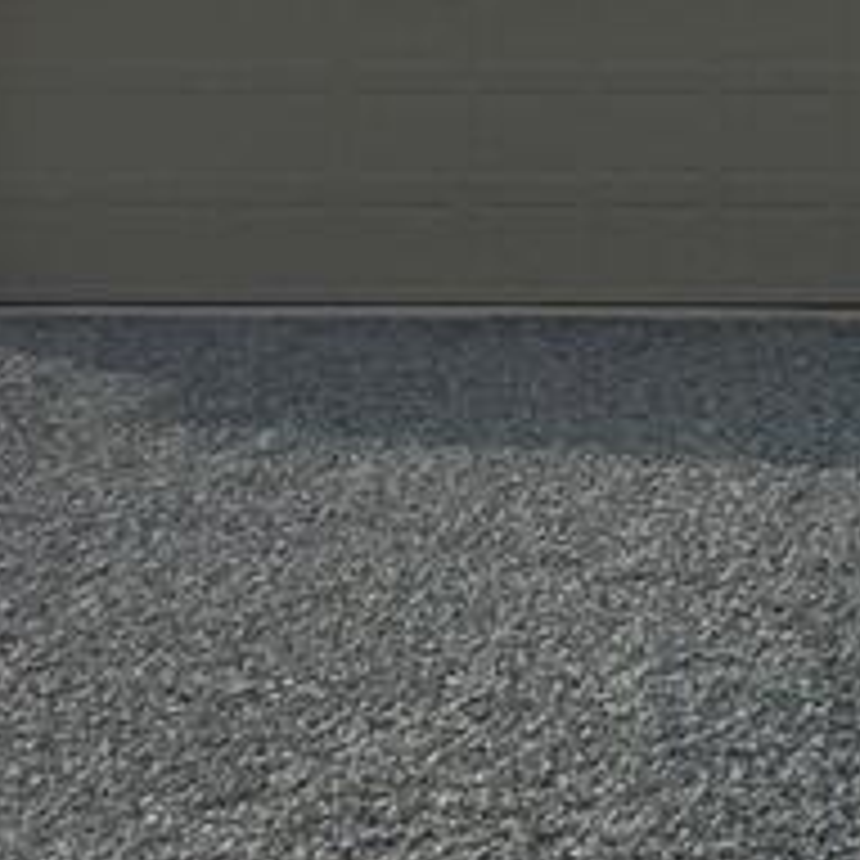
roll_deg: -0.8
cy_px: -86
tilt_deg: +2.8
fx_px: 2417
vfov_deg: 19.3
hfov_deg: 19.3
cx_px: 973
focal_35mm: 86
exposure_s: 1/2639
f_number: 2.2
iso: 32
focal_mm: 4.15
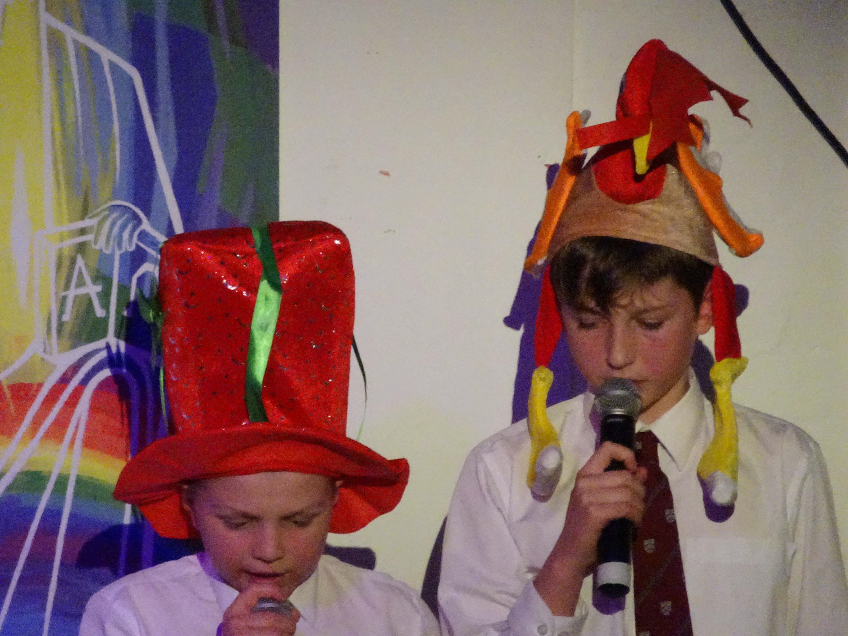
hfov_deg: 3.6
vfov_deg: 2.7
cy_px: 318
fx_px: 13621
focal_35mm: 556
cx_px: 424
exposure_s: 1/100
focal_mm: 95
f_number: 6.3
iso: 3200
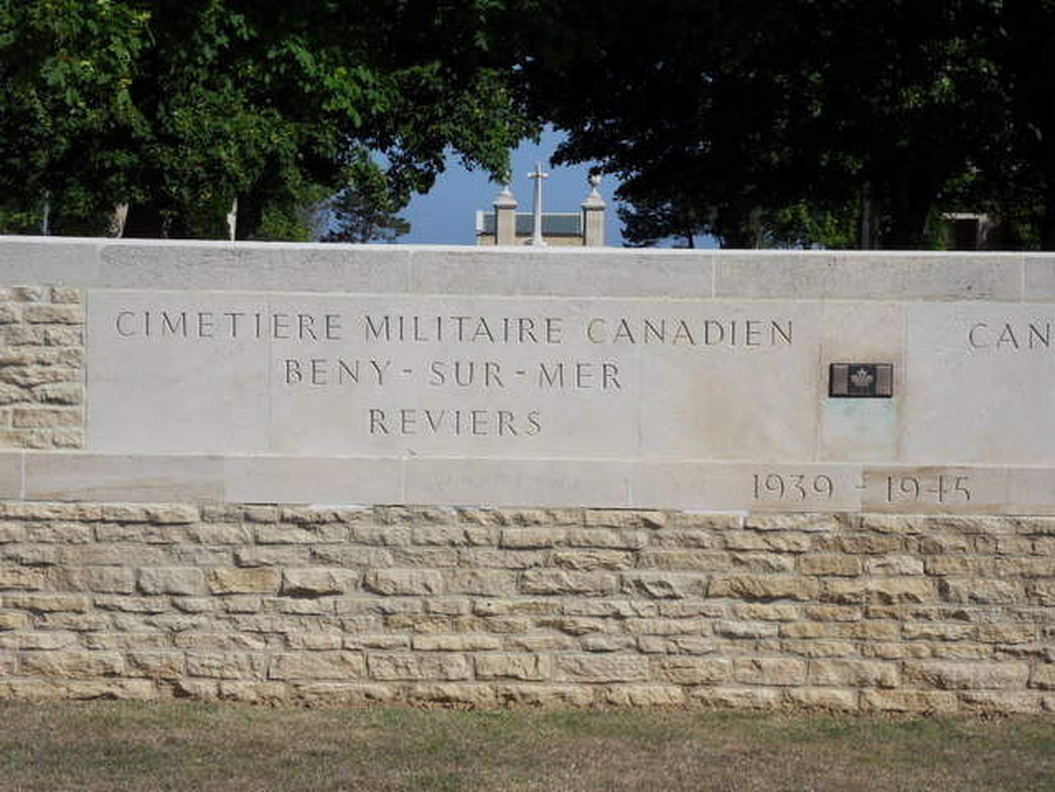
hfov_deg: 21.5
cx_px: 528
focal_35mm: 91
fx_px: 2773
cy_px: 396
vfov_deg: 16.2
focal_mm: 16.4
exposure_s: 1/750
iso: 80
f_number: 5.5
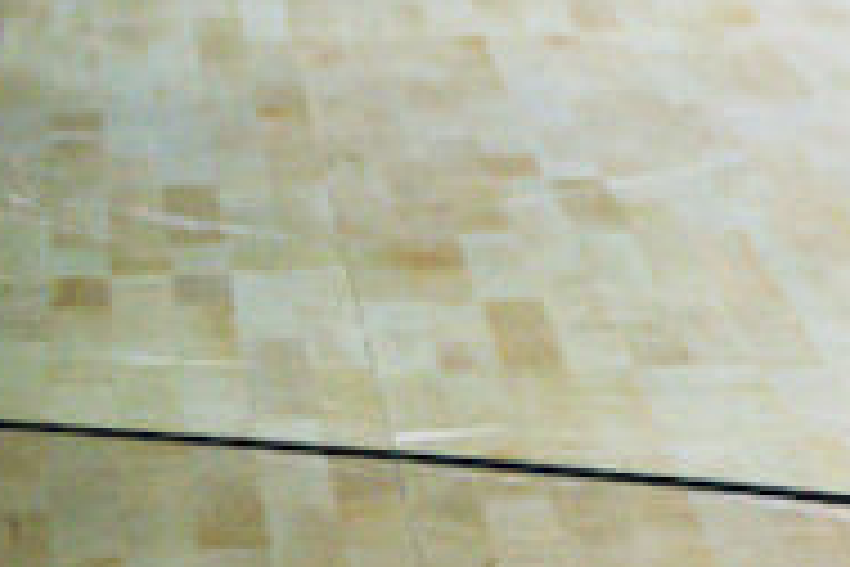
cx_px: 2217
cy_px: -821
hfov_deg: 5.3
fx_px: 8759
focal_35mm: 371
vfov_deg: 3.6
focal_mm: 70
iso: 2000
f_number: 2.8
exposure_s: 1/1250
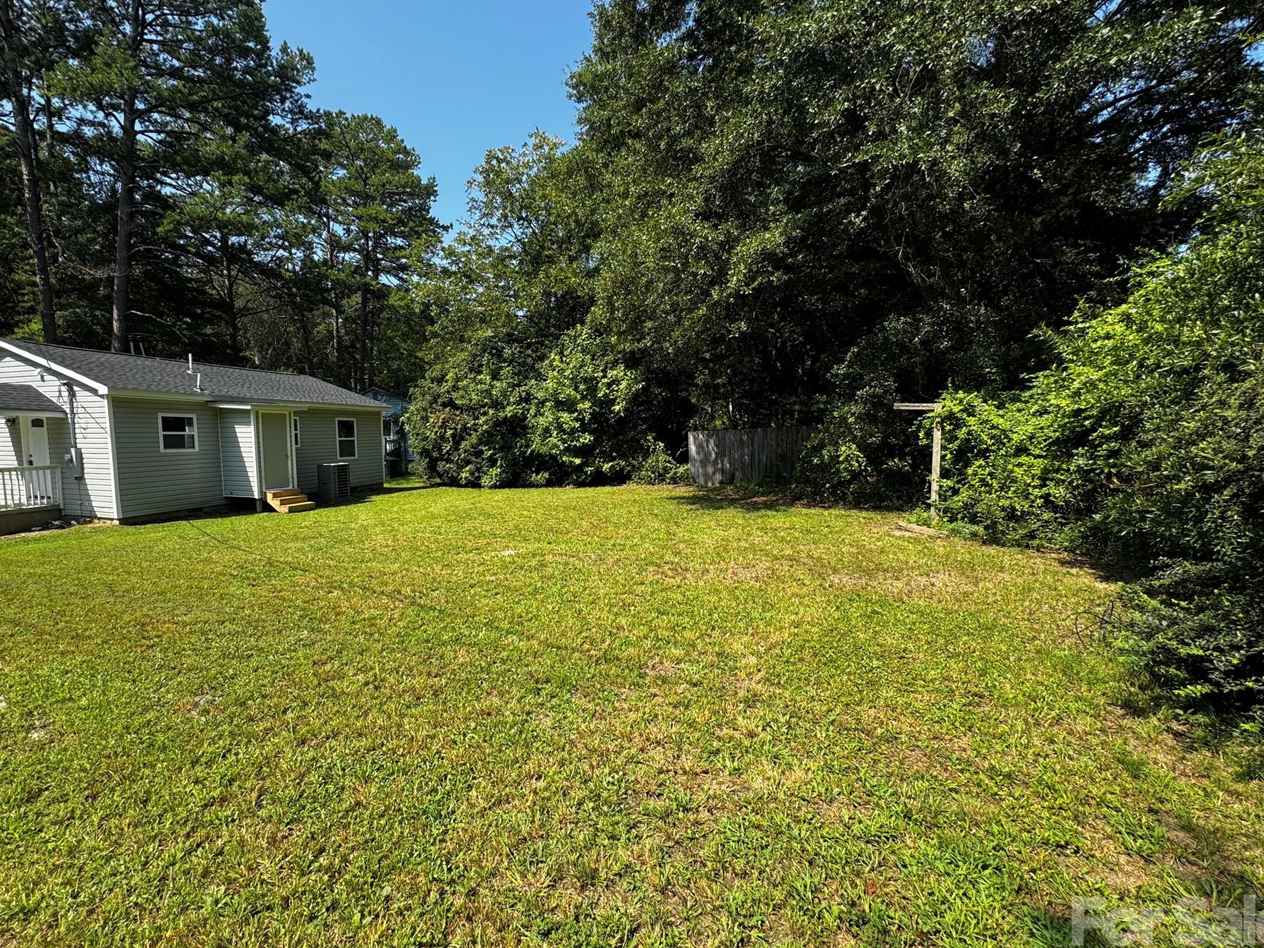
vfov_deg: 78.1
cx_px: 574
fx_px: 584
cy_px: 493
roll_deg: +0.0
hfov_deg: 94.2
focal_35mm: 16
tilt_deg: -6.2
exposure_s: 1/812
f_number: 2.2
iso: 40
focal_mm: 2.22
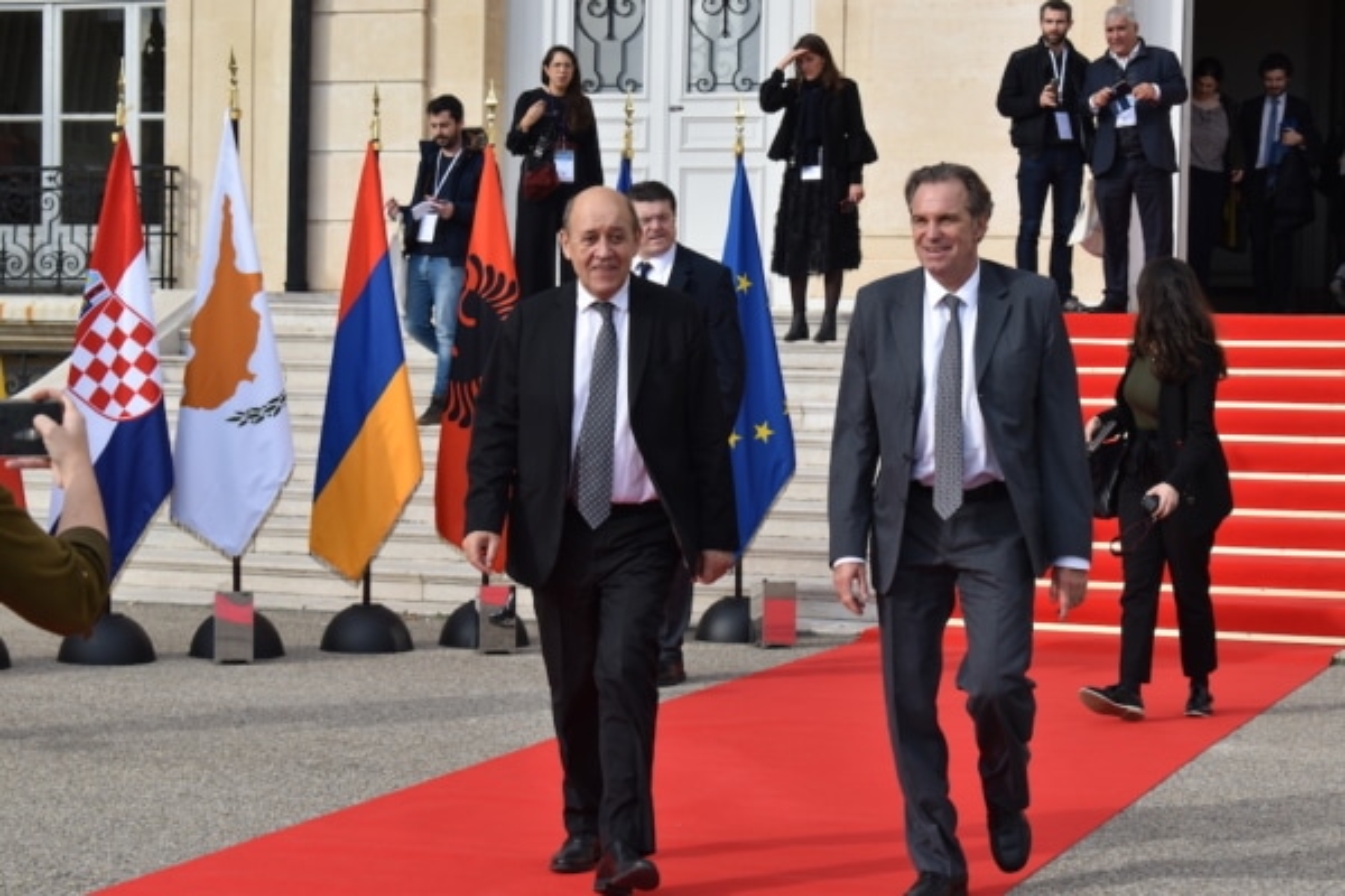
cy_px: 448
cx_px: 672
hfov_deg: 24.6
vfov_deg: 16.6
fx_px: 3082
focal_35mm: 82
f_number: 8
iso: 125
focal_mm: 55
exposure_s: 1/250
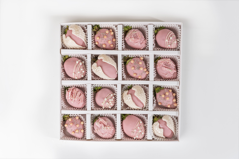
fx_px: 365
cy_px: 80
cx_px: 120
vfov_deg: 24.6
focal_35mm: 55
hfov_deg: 36.2
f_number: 8
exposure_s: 1/125
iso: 100
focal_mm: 55
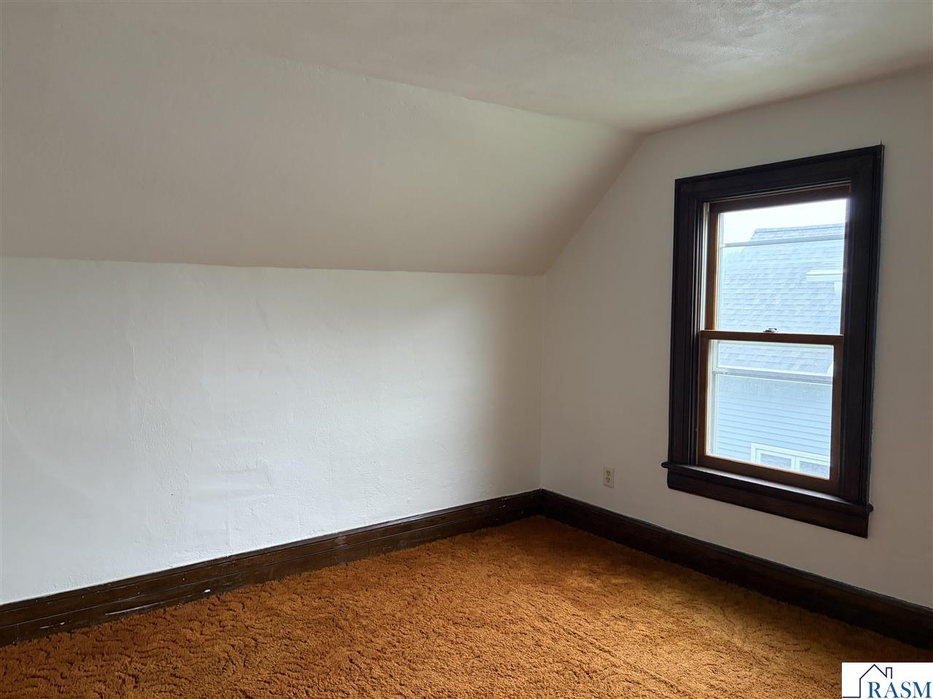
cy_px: 350
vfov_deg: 53.0
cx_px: 466
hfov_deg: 67.3
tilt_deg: -4.0
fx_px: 701
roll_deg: -0.3
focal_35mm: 26
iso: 320
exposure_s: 1/60
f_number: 1.6
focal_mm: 5.96
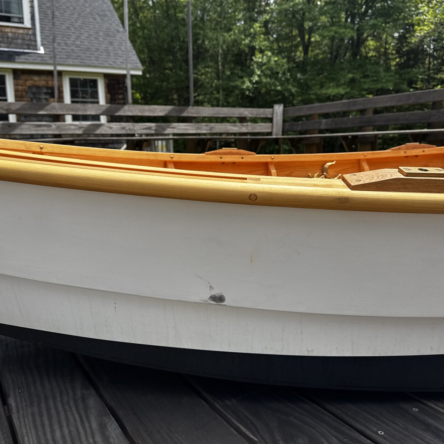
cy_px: 196
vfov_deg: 55.5
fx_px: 421
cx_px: 222
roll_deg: +1.9
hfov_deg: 55.6
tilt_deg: -7.2
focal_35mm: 29
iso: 80
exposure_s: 1/2506
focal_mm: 6.76
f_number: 1.78
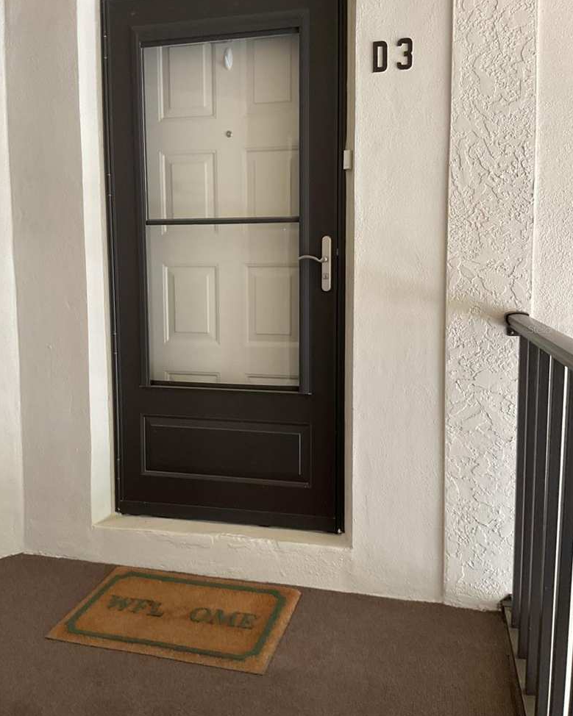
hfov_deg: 47.1
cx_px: 280
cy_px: 329
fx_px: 657
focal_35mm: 31
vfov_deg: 57.1
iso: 100
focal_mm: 3
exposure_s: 1/60
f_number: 1.8
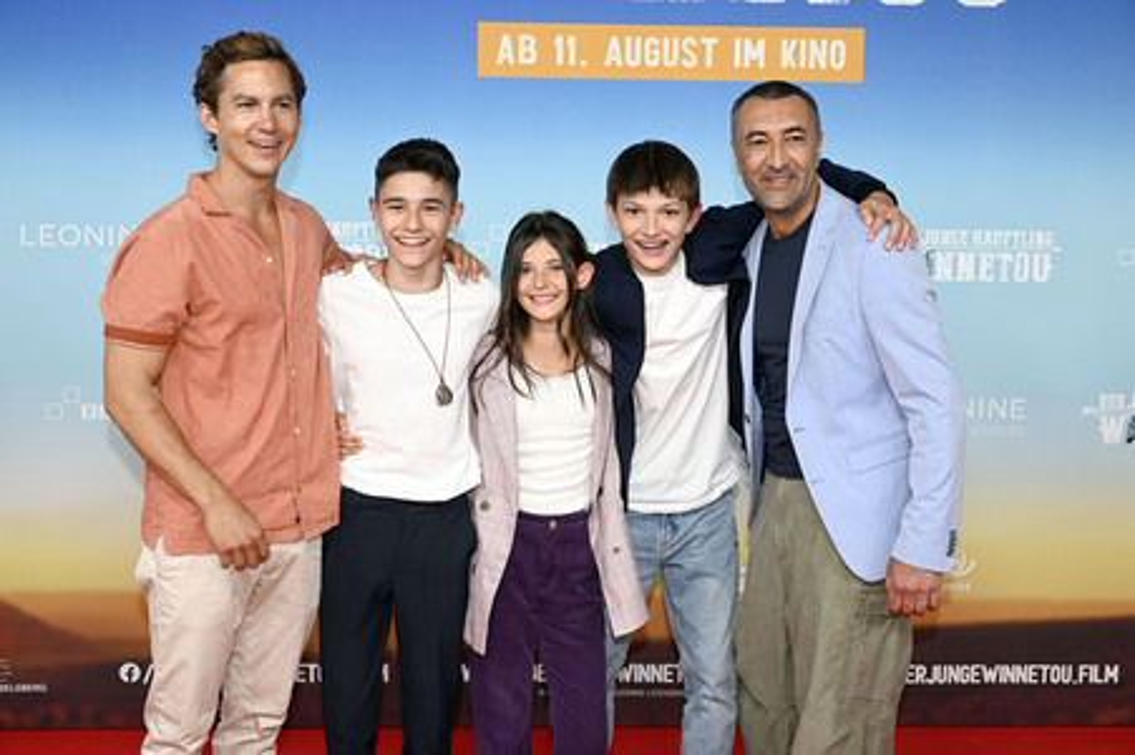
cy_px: 378
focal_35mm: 44
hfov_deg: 44.5
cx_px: 568
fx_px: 1386
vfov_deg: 30.5
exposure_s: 1/160
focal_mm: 44
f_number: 6.3
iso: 640
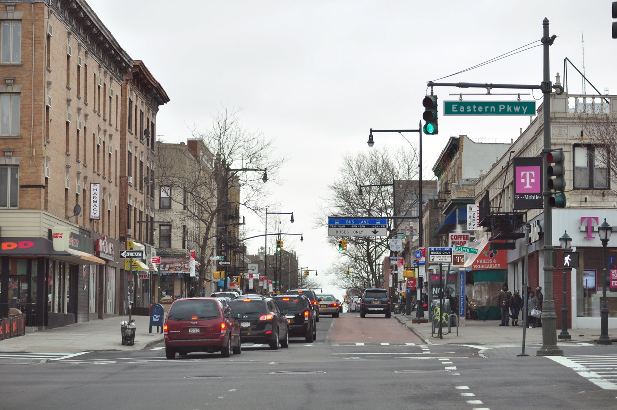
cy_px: 205
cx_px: 308
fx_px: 1849
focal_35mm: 108
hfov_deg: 18.9
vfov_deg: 12.7
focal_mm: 72
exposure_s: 1/250
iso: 200
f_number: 4
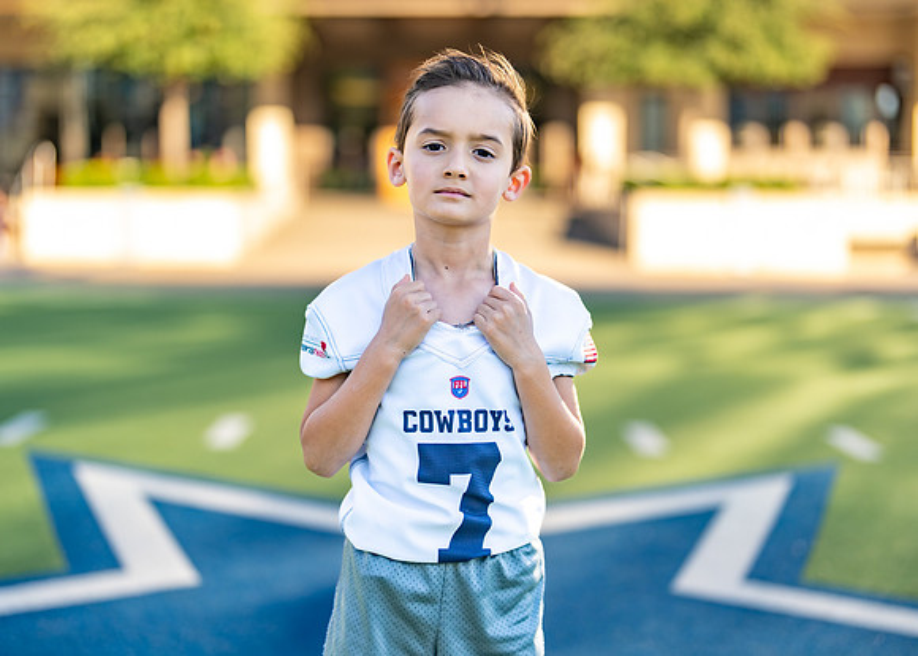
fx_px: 1552
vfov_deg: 23.8
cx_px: 451
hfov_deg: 33.0
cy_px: 305
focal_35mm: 60
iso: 100
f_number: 1.2
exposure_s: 1/2500
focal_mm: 50
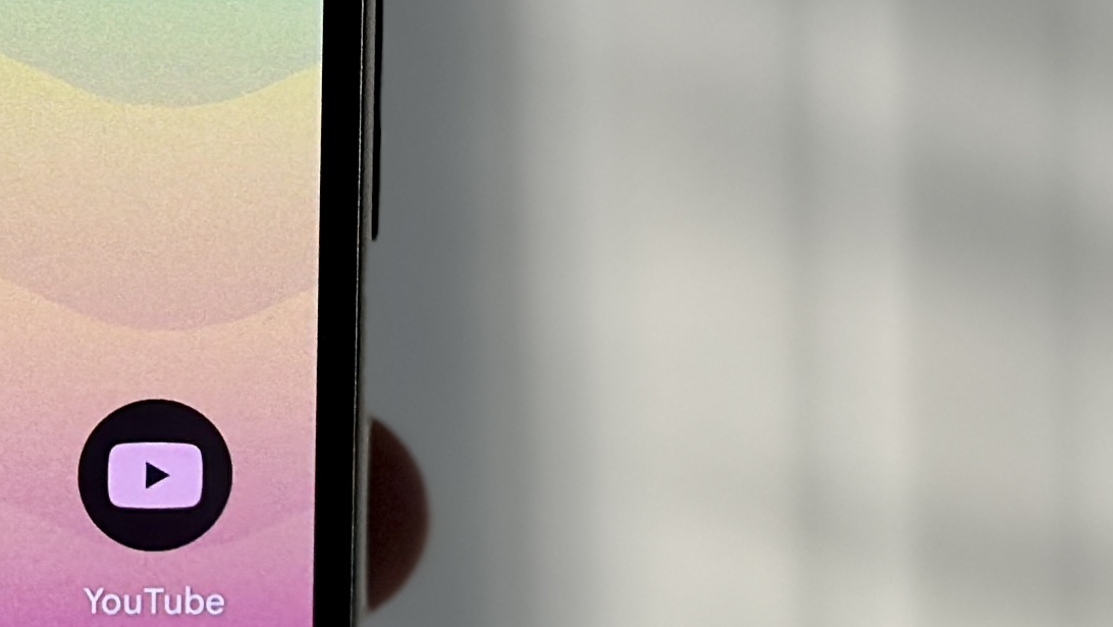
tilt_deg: -9.1
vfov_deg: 6.3
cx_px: -120
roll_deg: +2.5
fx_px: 5698
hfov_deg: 11.0
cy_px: 88
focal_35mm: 193
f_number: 1.78
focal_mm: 6.86
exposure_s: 1/121
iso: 64
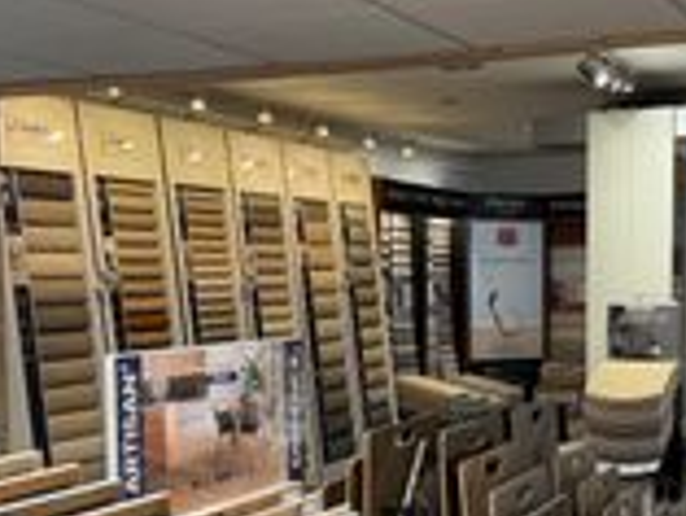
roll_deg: +0.6
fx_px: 1210
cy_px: 367
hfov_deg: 31.5
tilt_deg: -4.7
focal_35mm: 61
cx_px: 433
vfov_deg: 23.9
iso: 160
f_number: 1.78
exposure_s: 1/100
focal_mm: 6.76
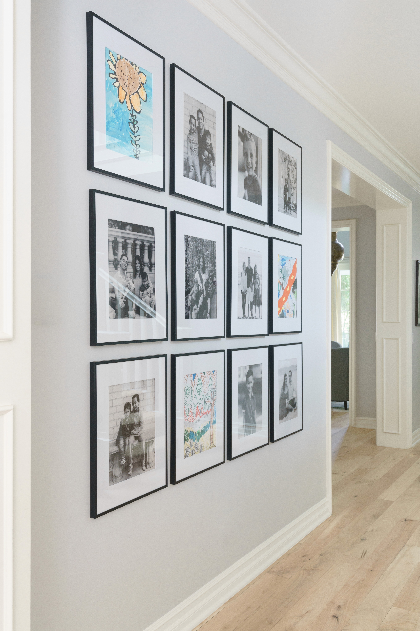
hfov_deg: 38.9
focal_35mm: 34
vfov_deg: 55.8
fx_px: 595
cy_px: 316
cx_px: 210
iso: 500
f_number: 8
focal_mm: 34
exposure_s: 1/6
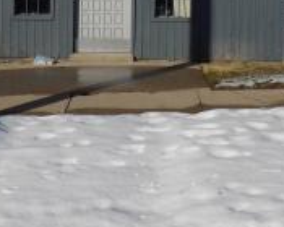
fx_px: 689
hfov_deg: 23.3
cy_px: -47
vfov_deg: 17.8
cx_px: 138
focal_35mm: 82
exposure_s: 1/250
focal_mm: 4
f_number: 9.9
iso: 80
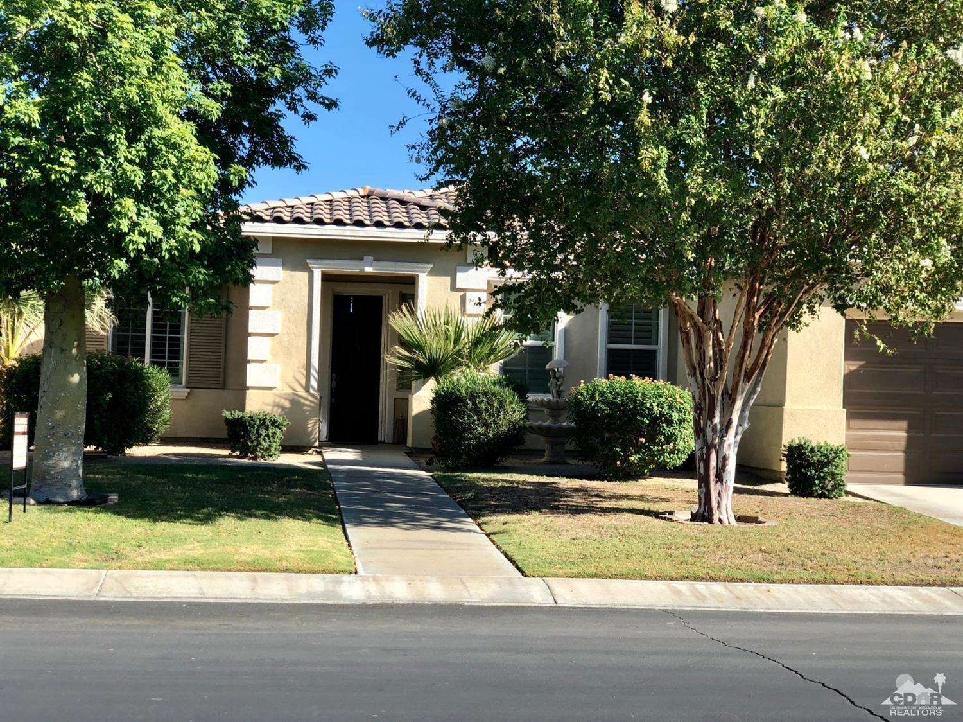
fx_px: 1446
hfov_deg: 36.8
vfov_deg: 28.0
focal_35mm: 52
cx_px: 482
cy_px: 361
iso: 16
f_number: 2.4
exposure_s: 1/533
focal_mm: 6
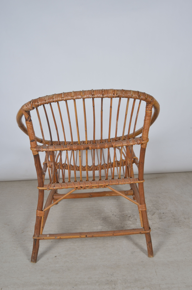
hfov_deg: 36.7
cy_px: 145
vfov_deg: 53.2
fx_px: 289
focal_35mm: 36
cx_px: 96
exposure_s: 1/125
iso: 100
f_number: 14
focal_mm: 24
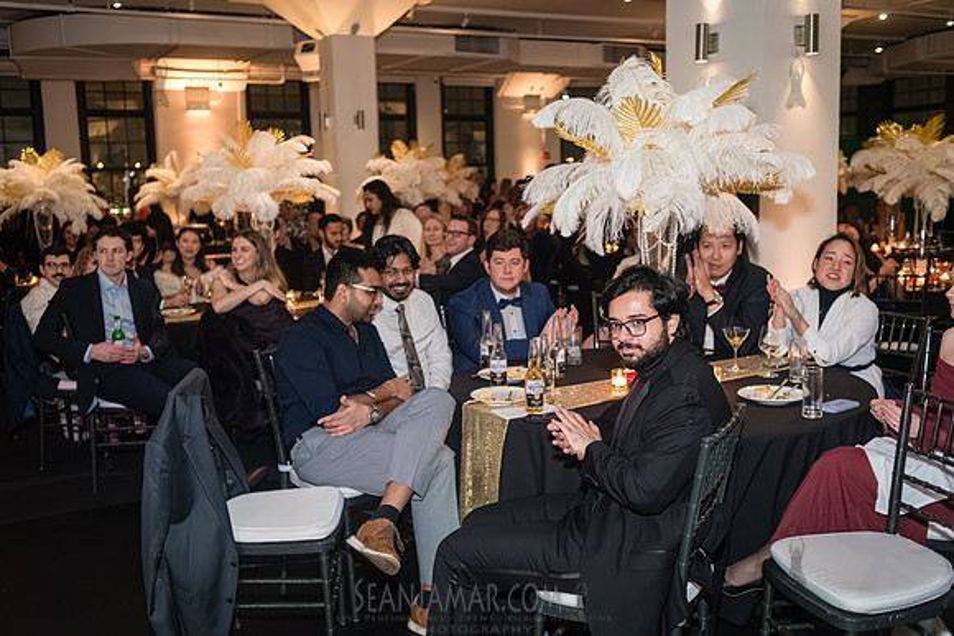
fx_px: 962
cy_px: 318
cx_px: 467
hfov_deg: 52.7
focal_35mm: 36
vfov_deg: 36.6
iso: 8000
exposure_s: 1/250
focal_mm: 35
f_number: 3.2
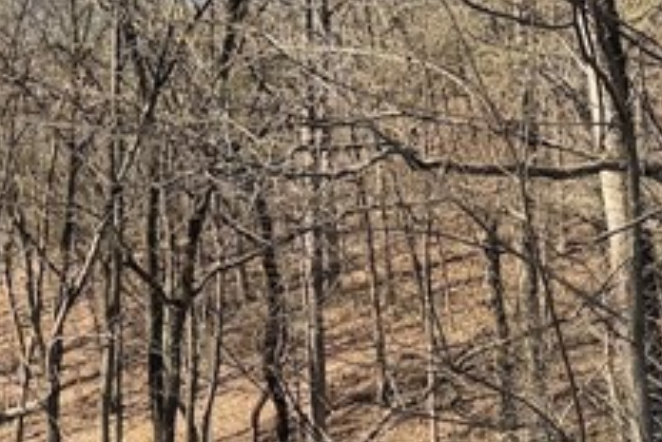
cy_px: 225
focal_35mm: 110
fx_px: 2024
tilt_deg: +0.2
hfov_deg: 18.0
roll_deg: +1.2
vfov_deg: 12.5
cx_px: -51
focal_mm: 6.76
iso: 80
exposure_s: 1/1437
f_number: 1.78
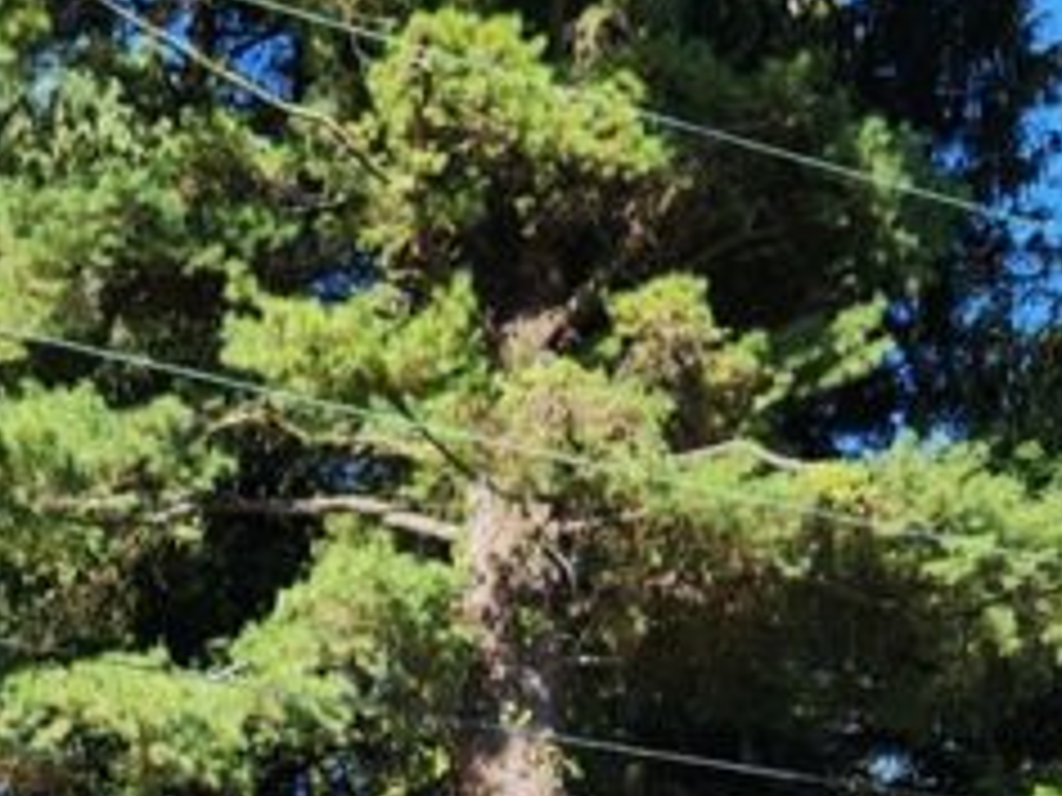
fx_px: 2393
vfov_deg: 17.0
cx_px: 356
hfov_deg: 24.9
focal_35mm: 78
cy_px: 1214
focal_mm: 5.4
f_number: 1.8
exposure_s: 1/836
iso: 20
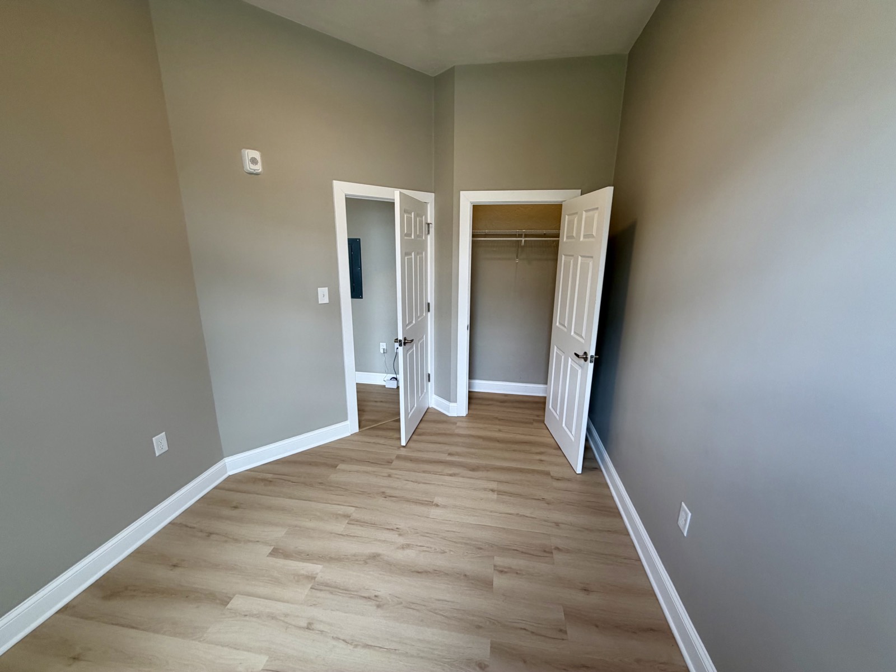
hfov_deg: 102.1
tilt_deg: -15.3
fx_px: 362
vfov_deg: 85.7
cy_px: 336
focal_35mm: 14
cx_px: 448
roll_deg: -0.6
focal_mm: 2.22
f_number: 2.2
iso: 125
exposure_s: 1/120
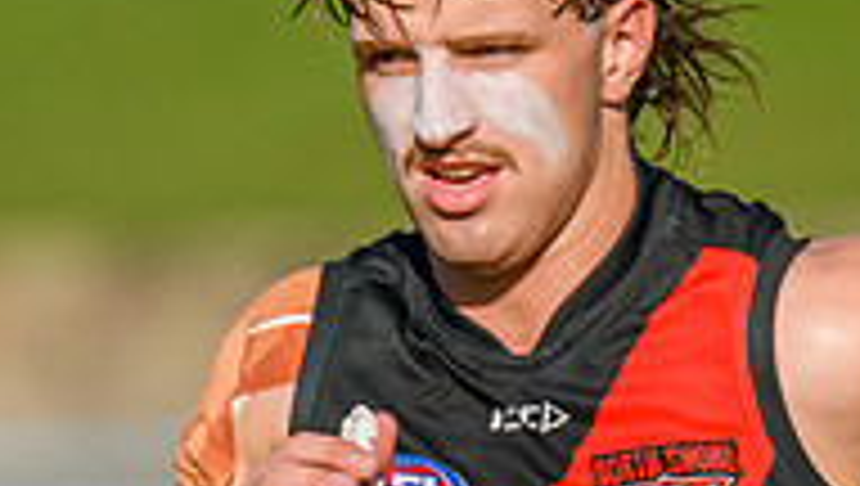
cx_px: 176
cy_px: 305
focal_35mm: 2597
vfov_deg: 0.5
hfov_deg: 0.8
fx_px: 59296
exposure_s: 1/2000
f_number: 10
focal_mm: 600
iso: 800
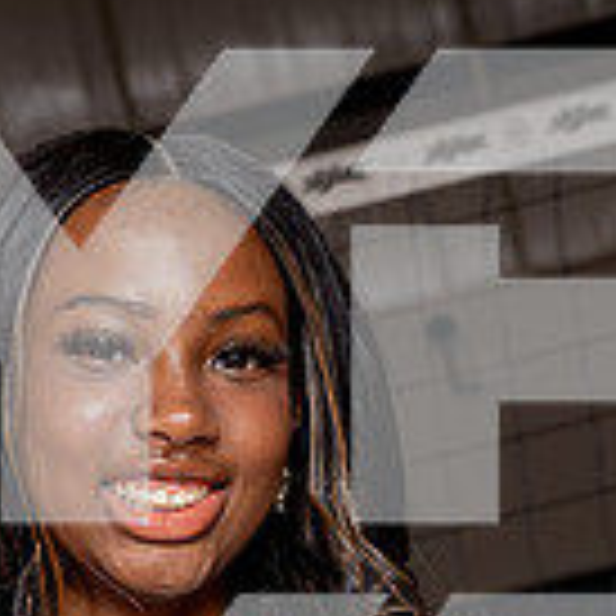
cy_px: 834
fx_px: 5074
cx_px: 279
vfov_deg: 6.9
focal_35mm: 252
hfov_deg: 6.9
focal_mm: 70
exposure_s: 1/250
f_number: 8
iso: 100
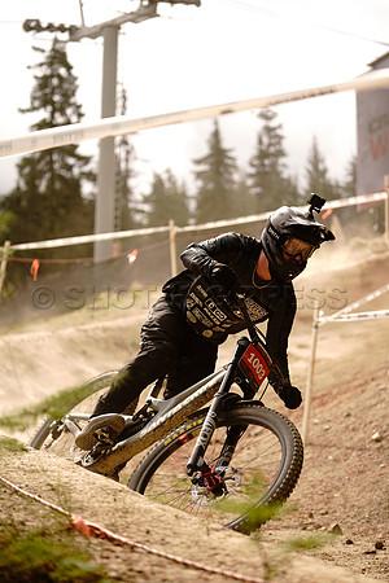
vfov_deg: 28.8
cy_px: 292
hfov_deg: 19.5
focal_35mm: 70
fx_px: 1134
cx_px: 194
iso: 125
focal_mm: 70
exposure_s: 1/1250
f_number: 2.8
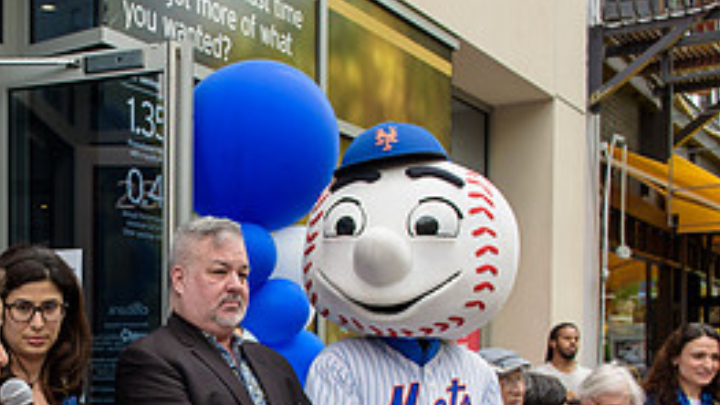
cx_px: 99
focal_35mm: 60
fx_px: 1146
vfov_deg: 19.5
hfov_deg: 33.4
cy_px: 404
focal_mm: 26
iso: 200
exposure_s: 1/250
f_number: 5
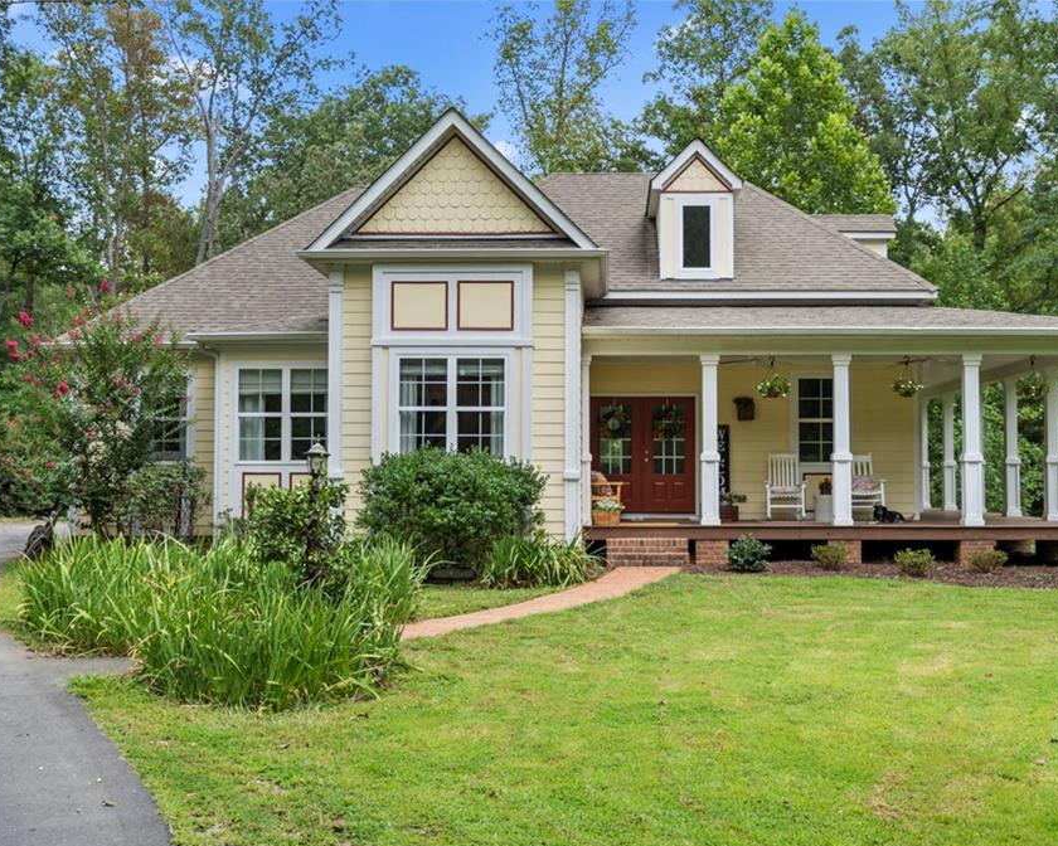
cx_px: 611
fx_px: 1253
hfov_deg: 45.6
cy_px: 427
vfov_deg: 37.3
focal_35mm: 40
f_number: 5.6
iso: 200
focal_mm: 35
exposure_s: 1/200
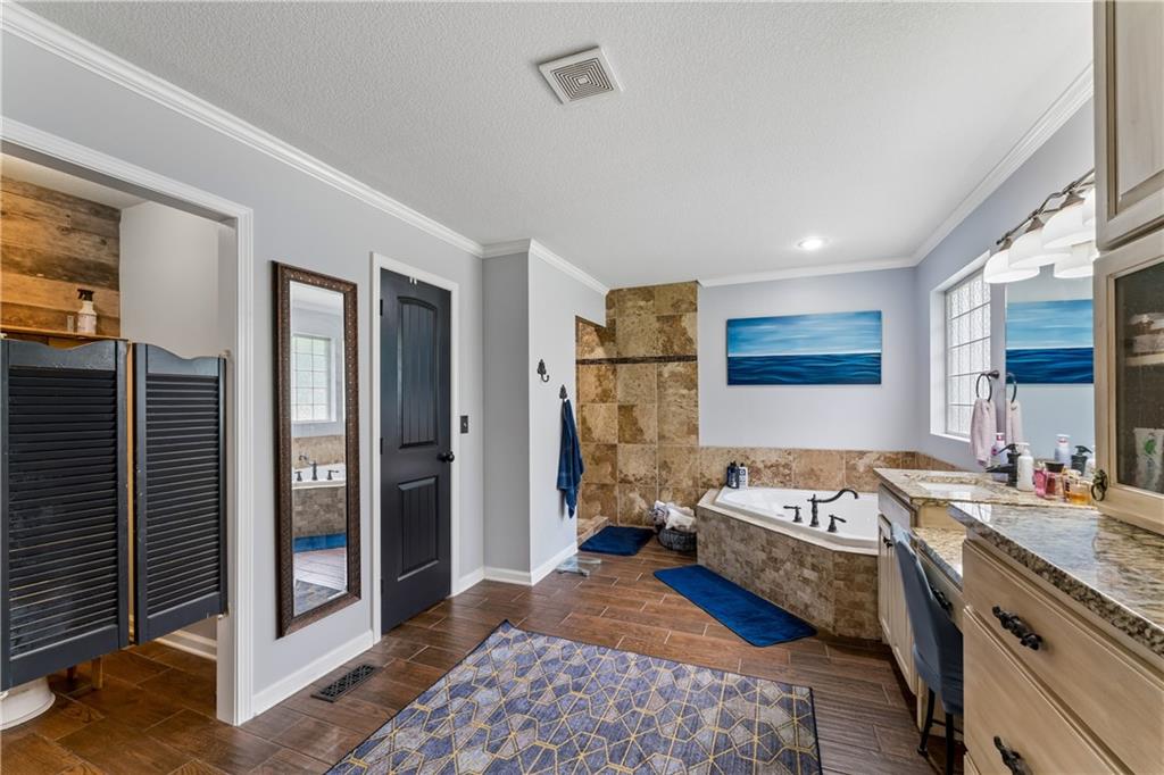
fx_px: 452
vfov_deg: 81.2
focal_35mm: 14
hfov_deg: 104.3
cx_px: 582
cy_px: 388
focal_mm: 14
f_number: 13
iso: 400
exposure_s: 1/4
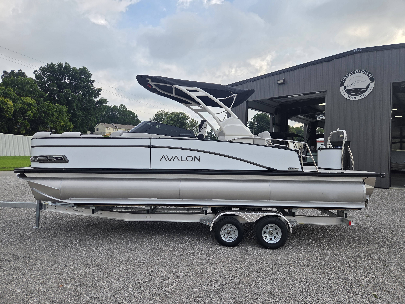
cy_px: 152
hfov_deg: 73.9
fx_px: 269
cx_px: 202
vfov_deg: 58.9
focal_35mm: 23
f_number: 1.8
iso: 80
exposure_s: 1/2175
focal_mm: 5.4
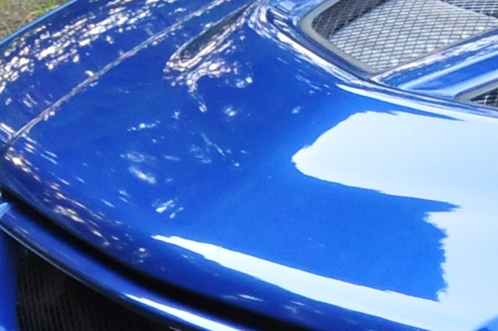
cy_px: 189
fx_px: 2901
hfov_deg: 8.8
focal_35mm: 210
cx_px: 1232
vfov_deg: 6.5
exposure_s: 1/30
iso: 800
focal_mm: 20
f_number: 10
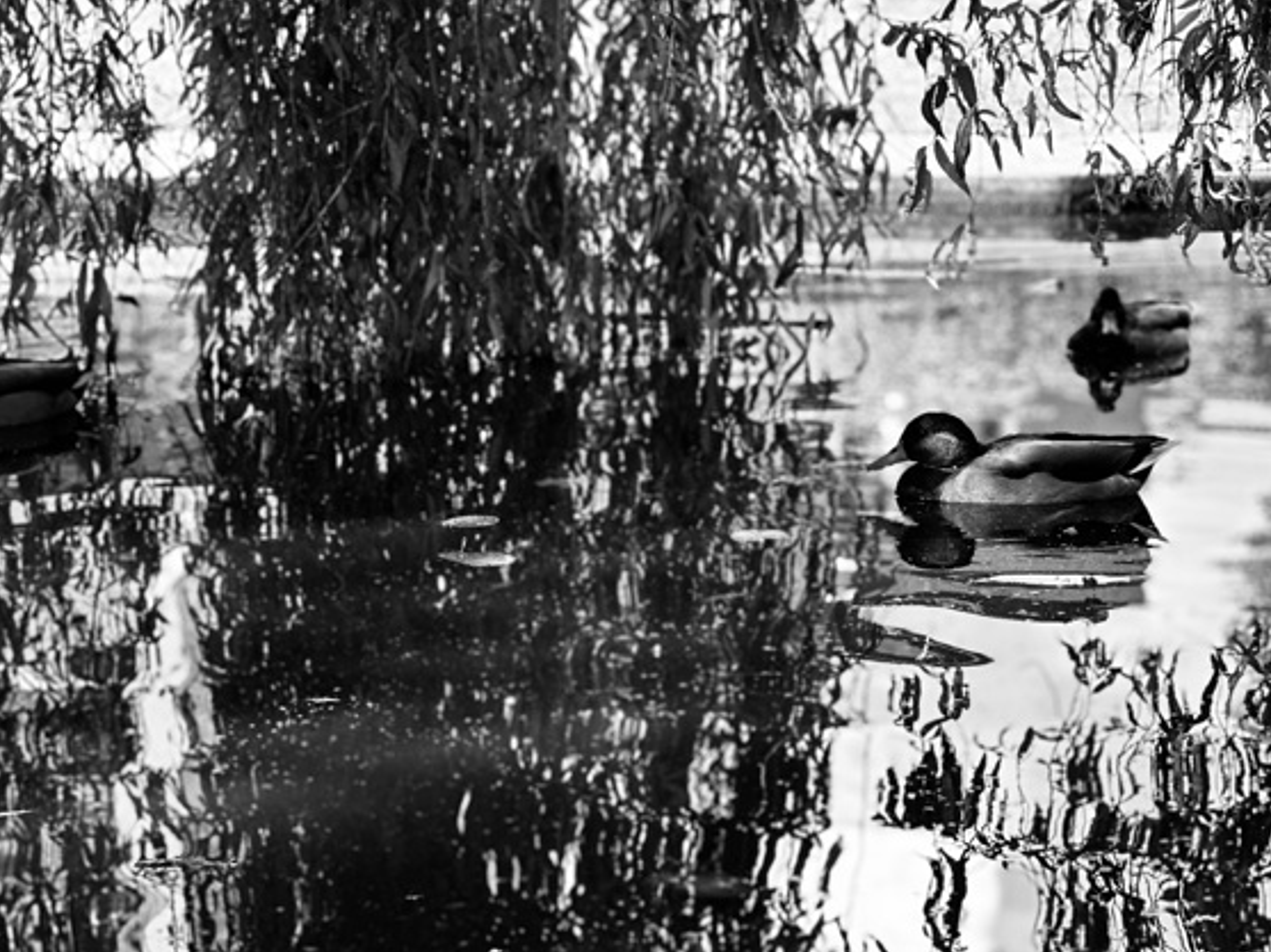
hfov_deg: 23.6
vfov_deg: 17.8
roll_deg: +0.0
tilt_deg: -9.1
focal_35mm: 83
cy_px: 461
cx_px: 659
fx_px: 3046
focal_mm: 9
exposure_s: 1/121
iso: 32
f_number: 2.8
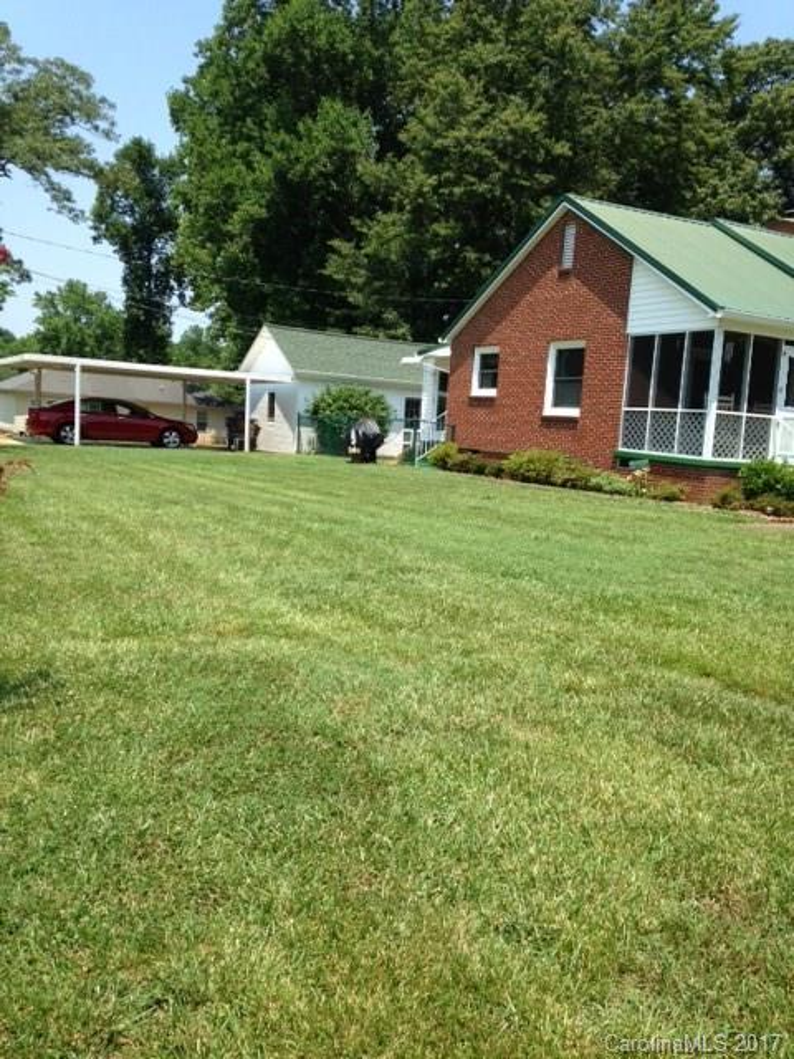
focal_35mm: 33
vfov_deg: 55.4
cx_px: 397
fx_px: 1009
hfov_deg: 42.9
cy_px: 530
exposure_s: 1/1004
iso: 50
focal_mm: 4.12
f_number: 2.4
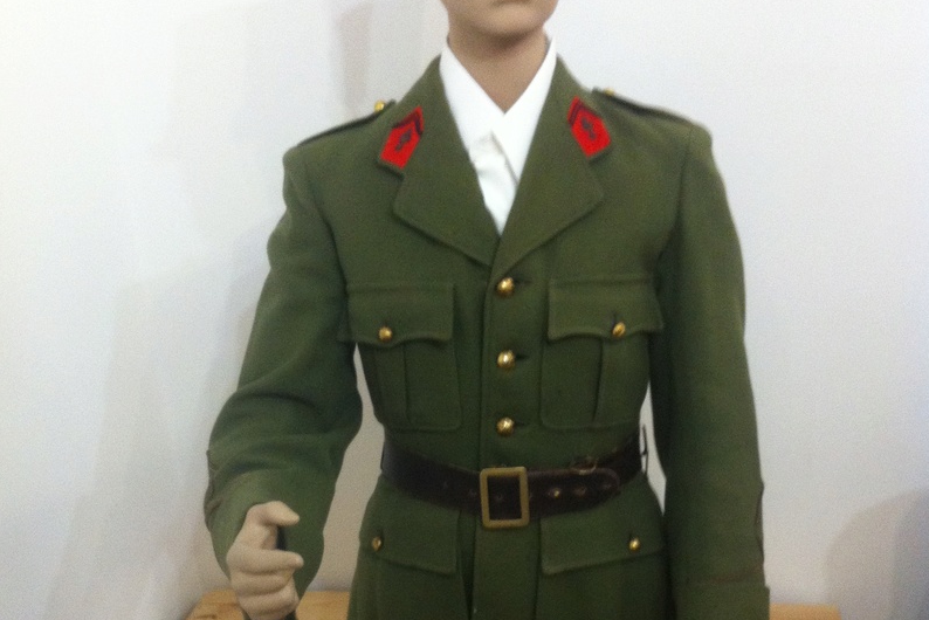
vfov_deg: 27.2
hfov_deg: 40.3
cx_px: 467
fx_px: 1265
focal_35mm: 49
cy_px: 470
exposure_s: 1/17
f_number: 2.8
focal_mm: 3.85
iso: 250
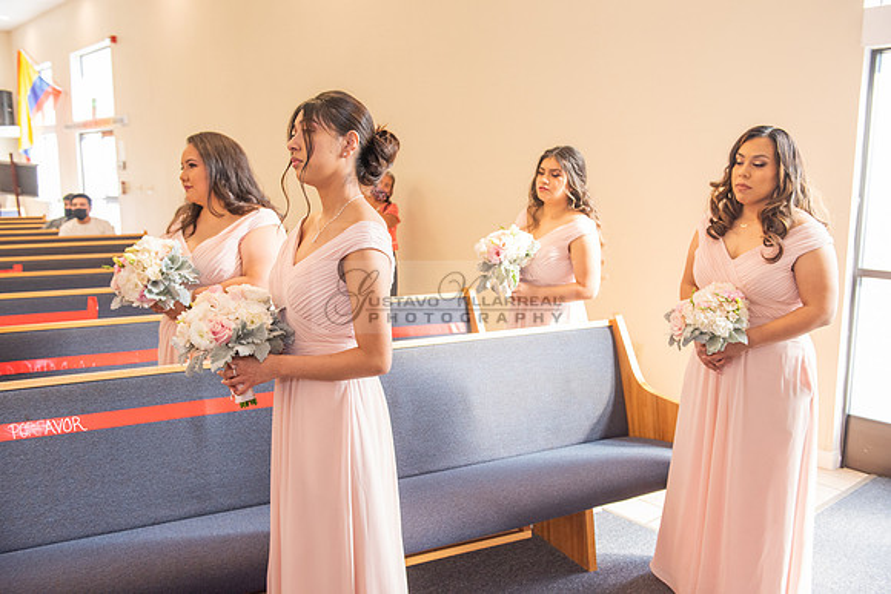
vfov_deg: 41.1
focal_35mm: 32
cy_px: 297
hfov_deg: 58.7
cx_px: 446
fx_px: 792
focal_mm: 32
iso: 1250
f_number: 5
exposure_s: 1/100
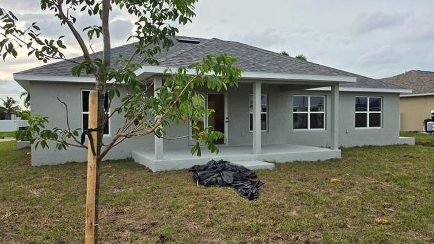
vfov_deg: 41.5
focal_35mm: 28
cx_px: 212
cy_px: 132
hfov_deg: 67.9
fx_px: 322
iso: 64
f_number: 1.4
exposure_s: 1/2828
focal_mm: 6.5
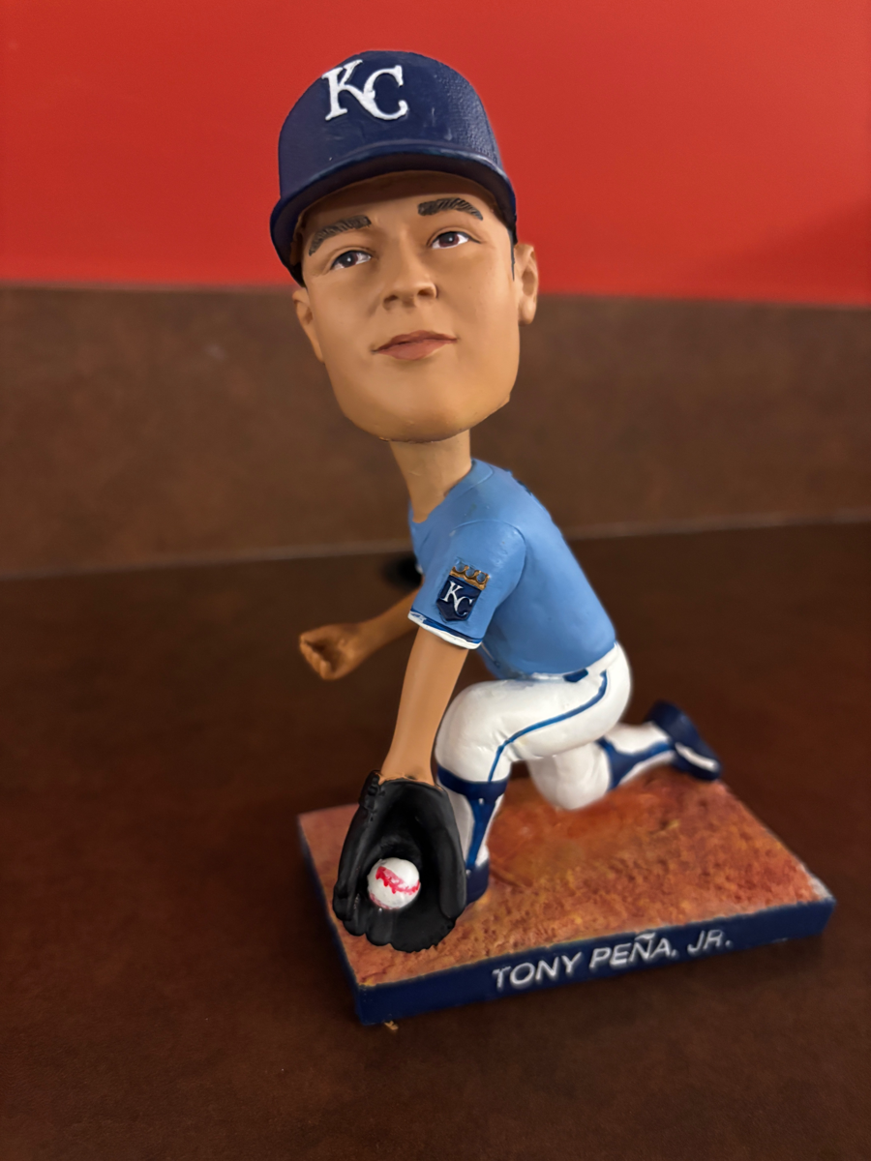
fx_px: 872
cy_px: 580
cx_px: 436
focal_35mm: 26
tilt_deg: -21.6
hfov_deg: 53.1
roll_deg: -3.8
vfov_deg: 67.3
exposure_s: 1/40
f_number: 1.6
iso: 640
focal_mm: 5.96
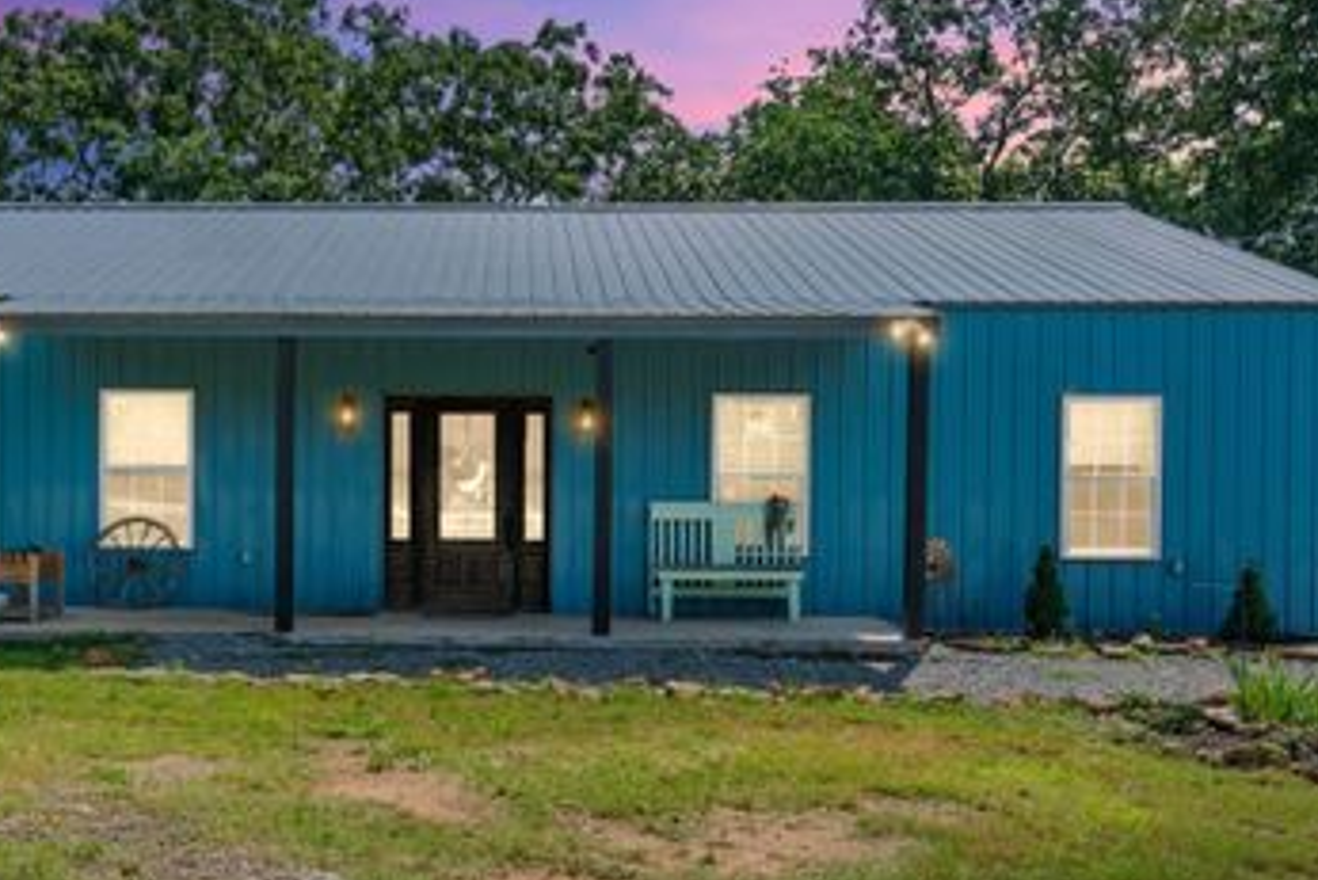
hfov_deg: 48.9
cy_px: 501
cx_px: 469
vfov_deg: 34.2
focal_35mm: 39
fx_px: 1428
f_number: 9
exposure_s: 1/400
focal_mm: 18
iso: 250
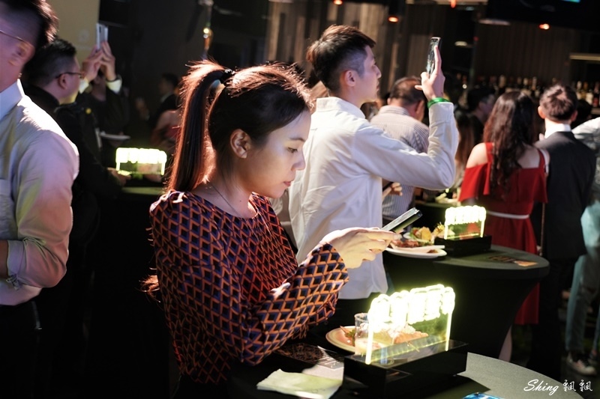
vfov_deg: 29.9
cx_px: 300
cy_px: 200
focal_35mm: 45
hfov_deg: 43.6
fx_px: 750
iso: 800
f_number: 4
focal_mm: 45
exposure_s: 1/13
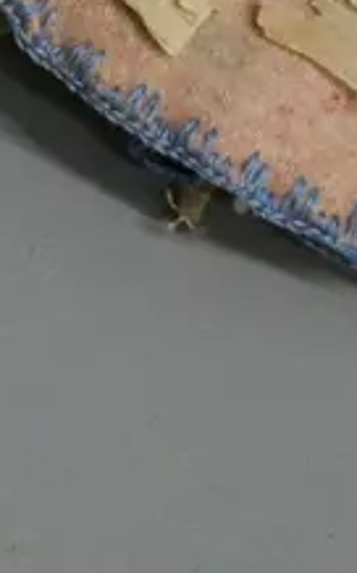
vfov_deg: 10.1
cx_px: -200
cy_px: -394
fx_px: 3102
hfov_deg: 6.5
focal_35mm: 199
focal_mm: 20
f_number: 5
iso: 3200
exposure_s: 1/320
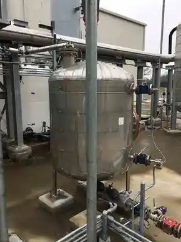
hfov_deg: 46.8
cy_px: 120
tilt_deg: -11.4
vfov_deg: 60.0
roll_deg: -0.7
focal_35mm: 30
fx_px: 209
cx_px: 92
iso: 25
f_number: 2.2
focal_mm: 4.15
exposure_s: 1/437
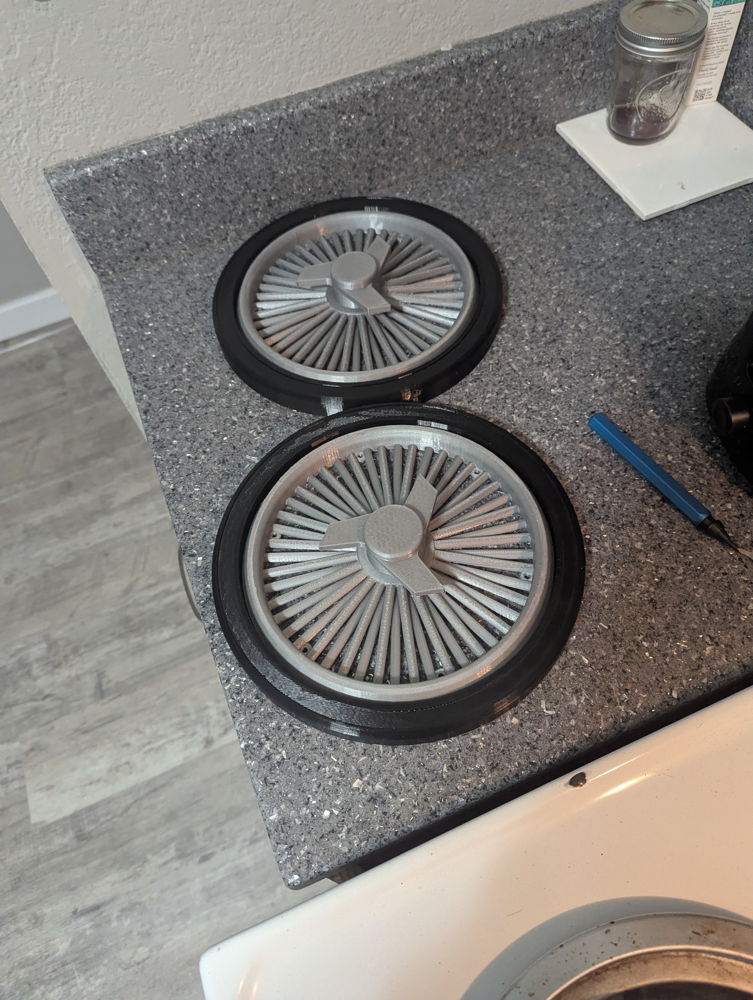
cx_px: 376
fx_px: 694
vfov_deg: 71.5
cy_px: 500
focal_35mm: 24
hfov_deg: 56.9
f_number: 1.85
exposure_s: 1/120
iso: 1623
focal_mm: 6.81
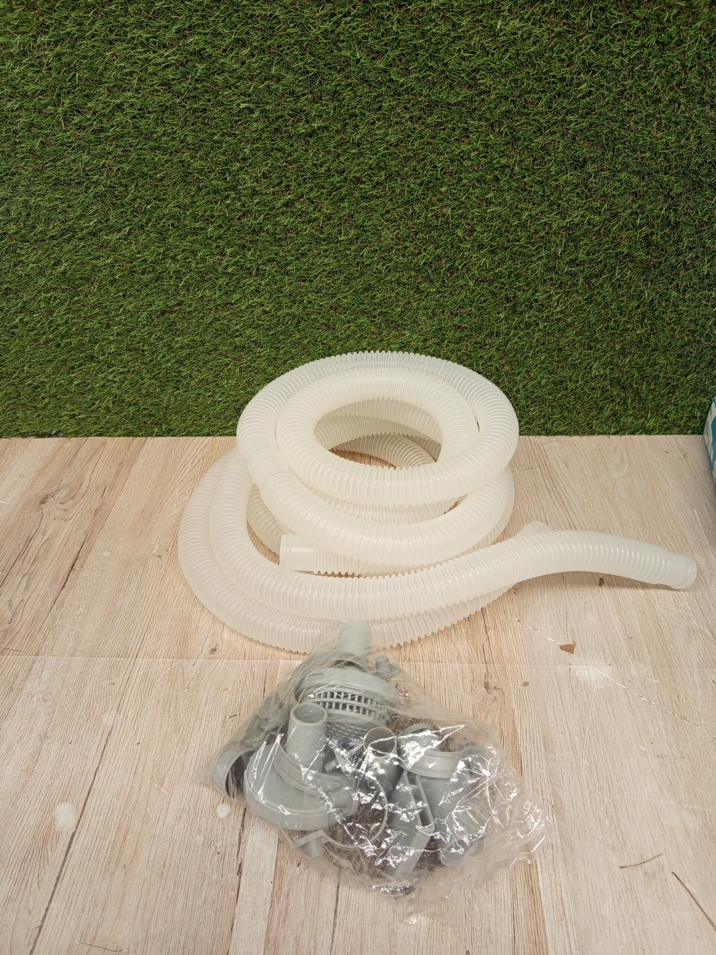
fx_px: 662
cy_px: 478
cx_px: 358
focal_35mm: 24
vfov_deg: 71.6
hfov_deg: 56.8
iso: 117
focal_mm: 5.24
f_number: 1.7
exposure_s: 1/100
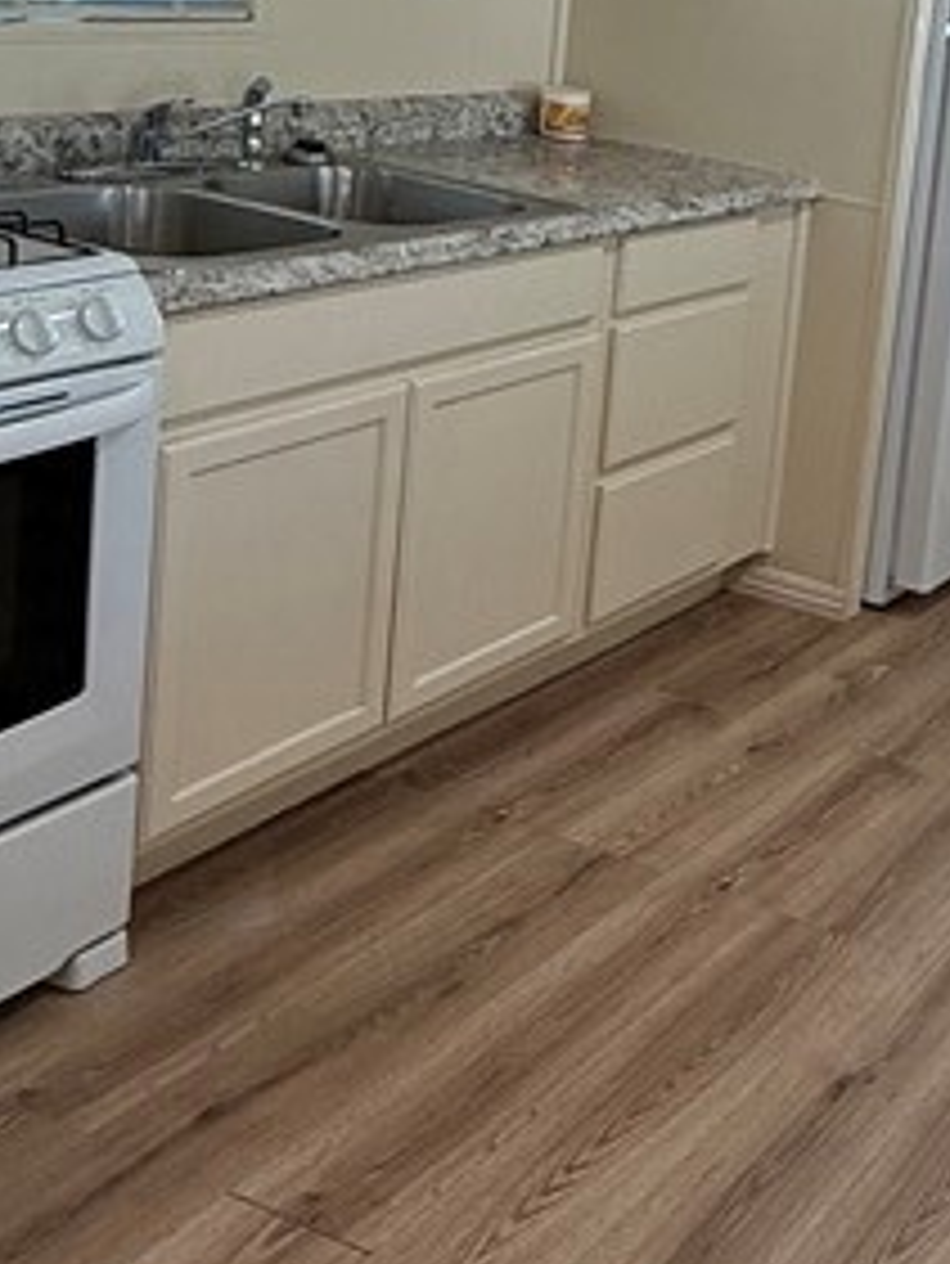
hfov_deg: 24.4
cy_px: 252
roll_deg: -9.8
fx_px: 1865
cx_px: 1288
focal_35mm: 51
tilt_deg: -10.5
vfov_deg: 36.2
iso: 80
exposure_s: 1/99
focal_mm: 2.22
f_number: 2.2
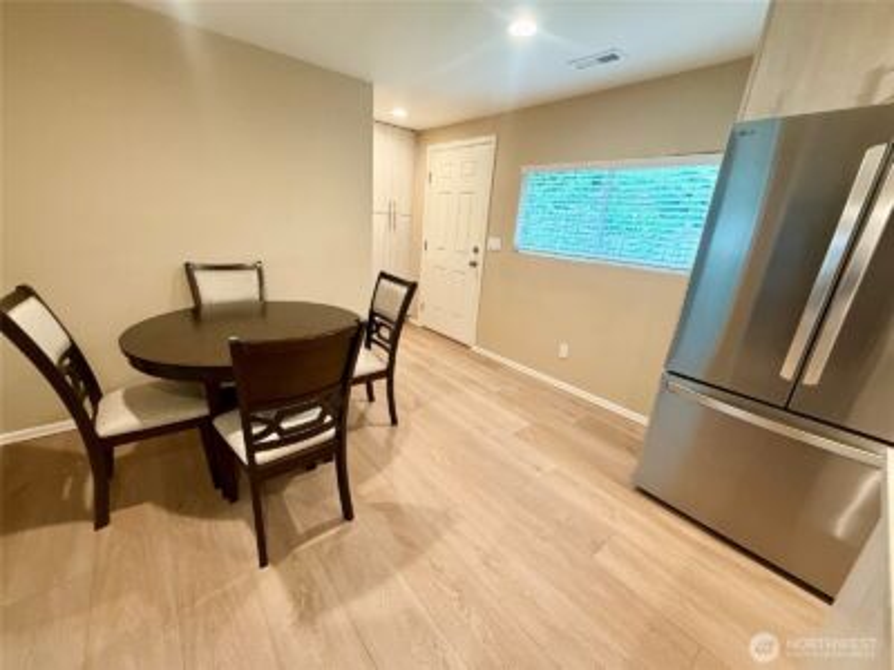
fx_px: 362
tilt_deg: -16.9
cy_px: 335
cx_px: 447
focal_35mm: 14
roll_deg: -3.6
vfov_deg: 85.7
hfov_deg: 102.1
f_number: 2.2
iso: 250
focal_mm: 2.22
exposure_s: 1/60
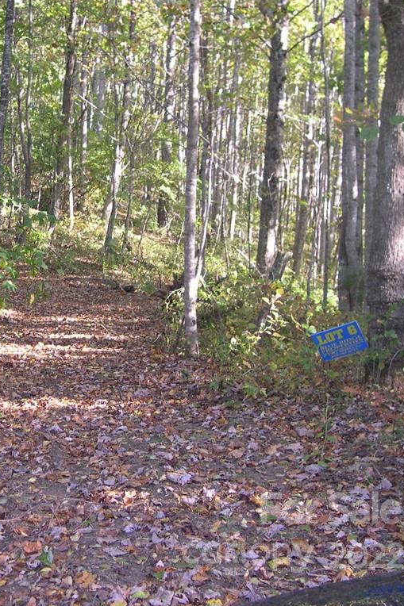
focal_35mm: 53
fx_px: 893
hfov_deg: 24.5
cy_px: 303
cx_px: 13
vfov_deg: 37.5
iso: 109
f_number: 2.8
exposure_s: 1/30
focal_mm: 8
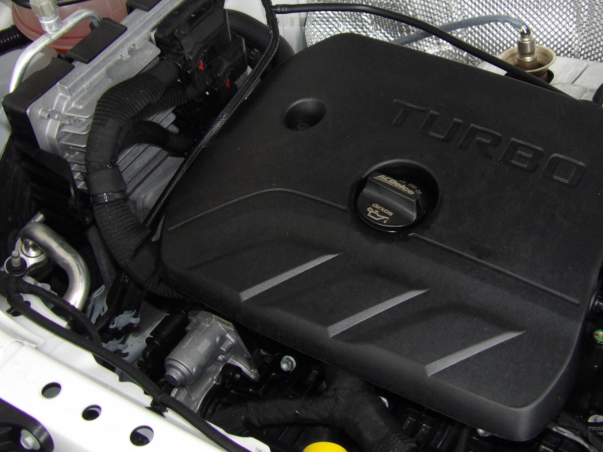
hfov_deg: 34.1
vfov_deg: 26.1
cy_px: 195
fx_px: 976
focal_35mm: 56
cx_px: 383
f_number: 3.7
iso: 200
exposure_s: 1/28
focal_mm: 7
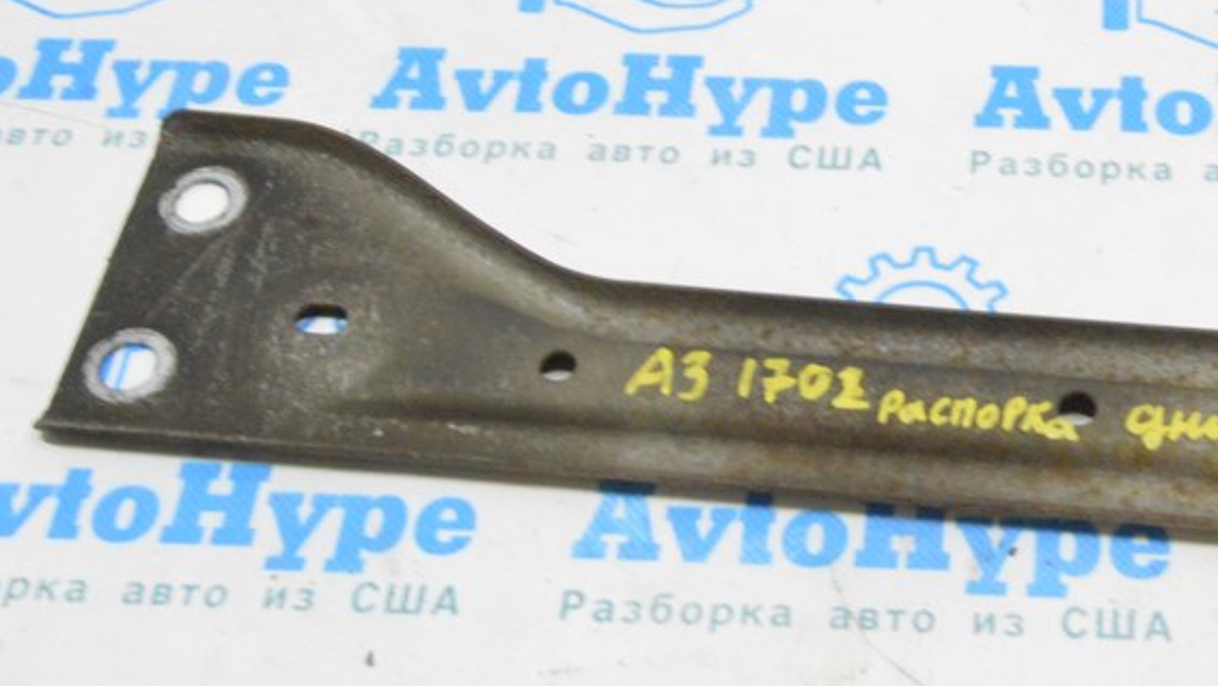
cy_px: 193
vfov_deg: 16.3
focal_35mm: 74
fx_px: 2390
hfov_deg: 27.9
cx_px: 994
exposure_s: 1/15
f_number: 20
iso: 6400
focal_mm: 26
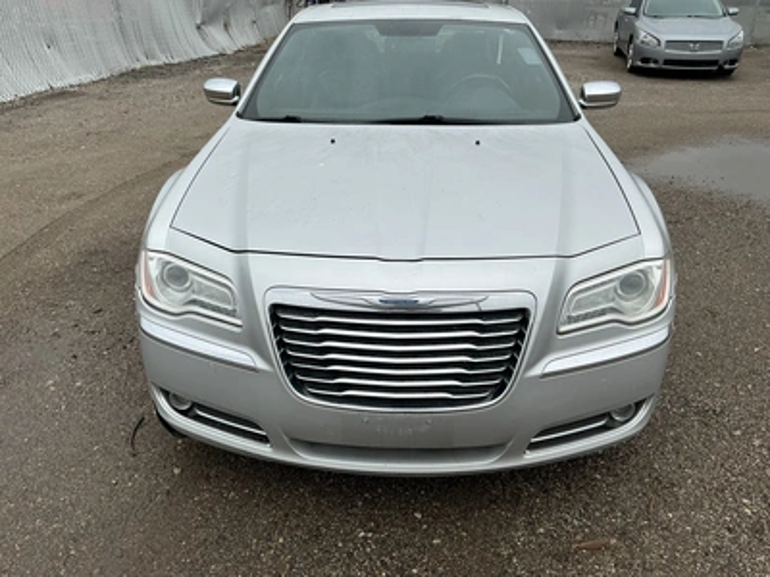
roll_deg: -1.4
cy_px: 288
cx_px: 385
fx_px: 623
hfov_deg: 63.4
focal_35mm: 28
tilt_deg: -24.0
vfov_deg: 49.7
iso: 25
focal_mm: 3
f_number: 1.8
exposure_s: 1/1412
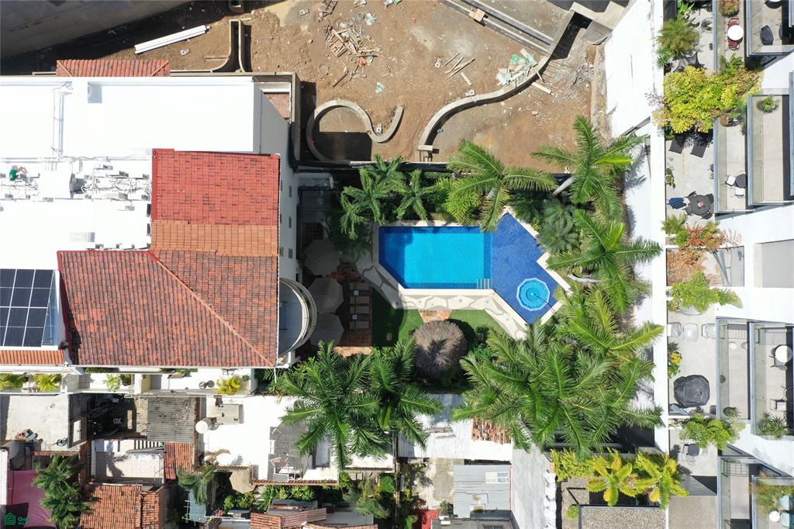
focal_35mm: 28
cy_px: 264
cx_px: 397
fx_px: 617
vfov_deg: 46.4
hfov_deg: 65.5
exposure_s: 1/500
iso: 100
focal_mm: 10.26
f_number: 5.6
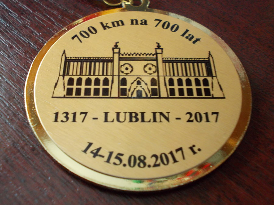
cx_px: 137
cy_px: 102
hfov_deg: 43.9
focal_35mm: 43
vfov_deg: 33.6
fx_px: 340
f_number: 3.3
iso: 200
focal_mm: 6.1
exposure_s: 1/3
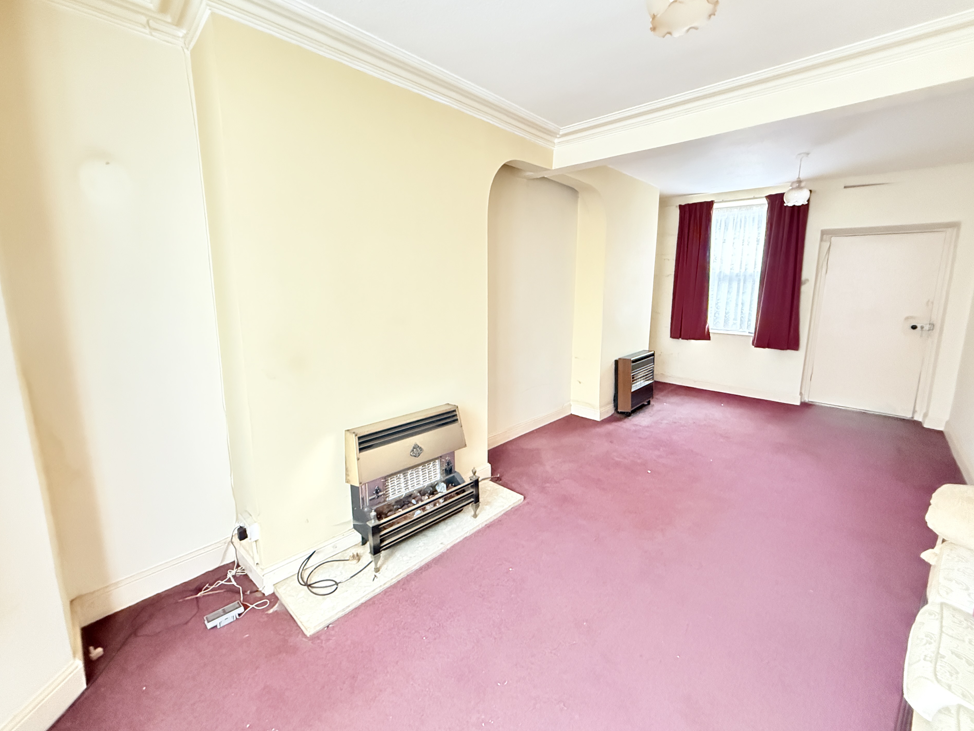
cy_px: 346
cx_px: 487
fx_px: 422
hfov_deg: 98.2
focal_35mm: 15
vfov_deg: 81.7
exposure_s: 1/60
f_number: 2.2
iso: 1600
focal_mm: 2.22
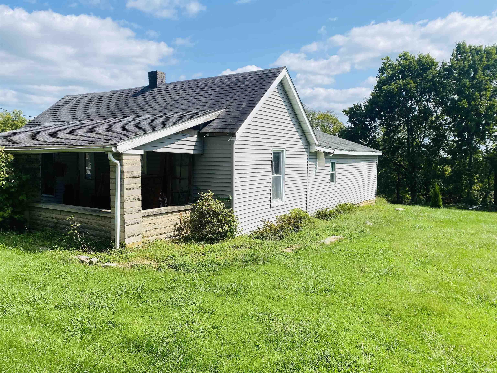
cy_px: 186
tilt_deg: -4.0
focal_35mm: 26
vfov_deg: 53.1
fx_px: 373
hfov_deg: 67.3
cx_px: 248
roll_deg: +0.6
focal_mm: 4.25
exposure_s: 1/3610
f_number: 1.8
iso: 32
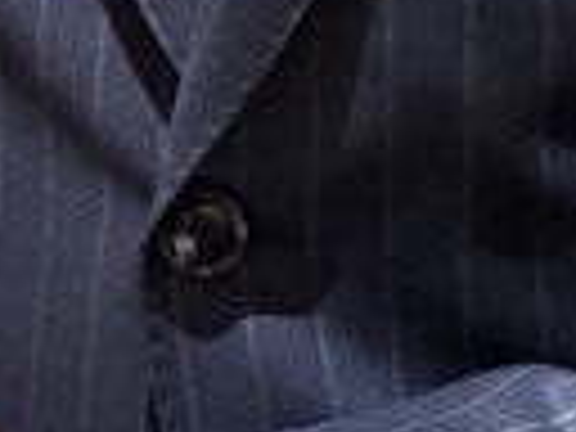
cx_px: -184
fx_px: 1997
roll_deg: -0.2
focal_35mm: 120
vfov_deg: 11.6
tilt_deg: -4.4
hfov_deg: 15.6
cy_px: -284
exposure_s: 1/60
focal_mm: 6.76
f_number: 1.78
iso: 800
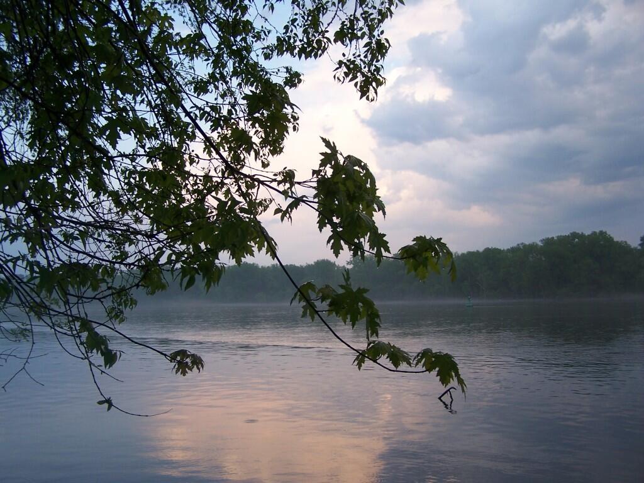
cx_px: 322
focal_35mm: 38
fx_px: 707
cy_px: 242
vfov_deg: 37.7
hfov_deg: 49.0
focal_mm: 6.3
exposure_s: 1/80
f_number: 2.8
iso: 80
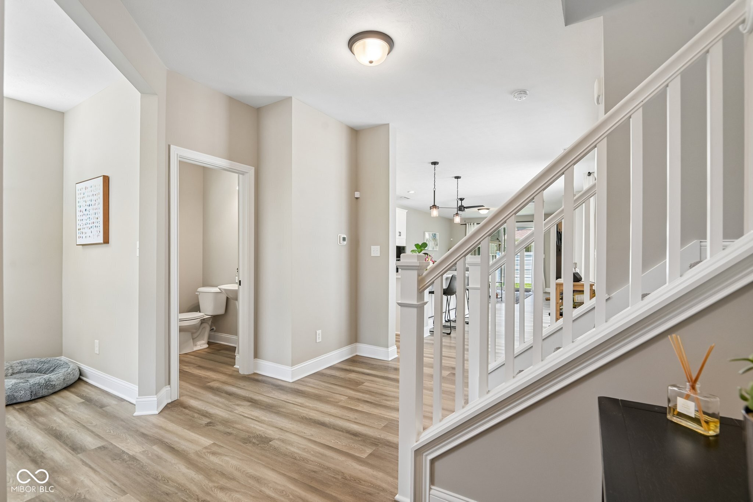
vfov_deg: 73.7
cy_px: 251
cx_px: 376
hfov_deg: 96.7
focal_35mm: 16
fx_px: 335
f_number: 8
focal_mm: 16
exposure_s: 1/15
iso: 250
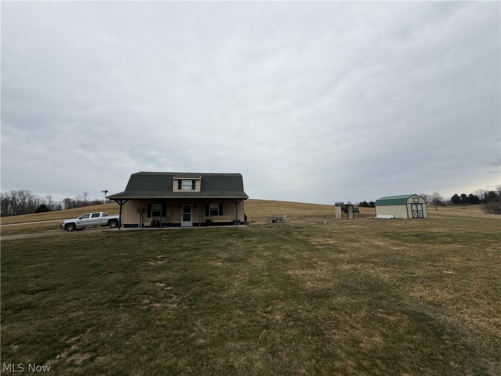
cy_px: 188
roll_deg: +1.1
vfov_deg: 85.7
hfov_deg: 102.1
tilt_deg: +7.9
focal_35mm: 14
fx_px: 203
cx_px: 250
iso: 50
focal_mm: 2.22
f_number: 2.2
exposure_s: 1/1745
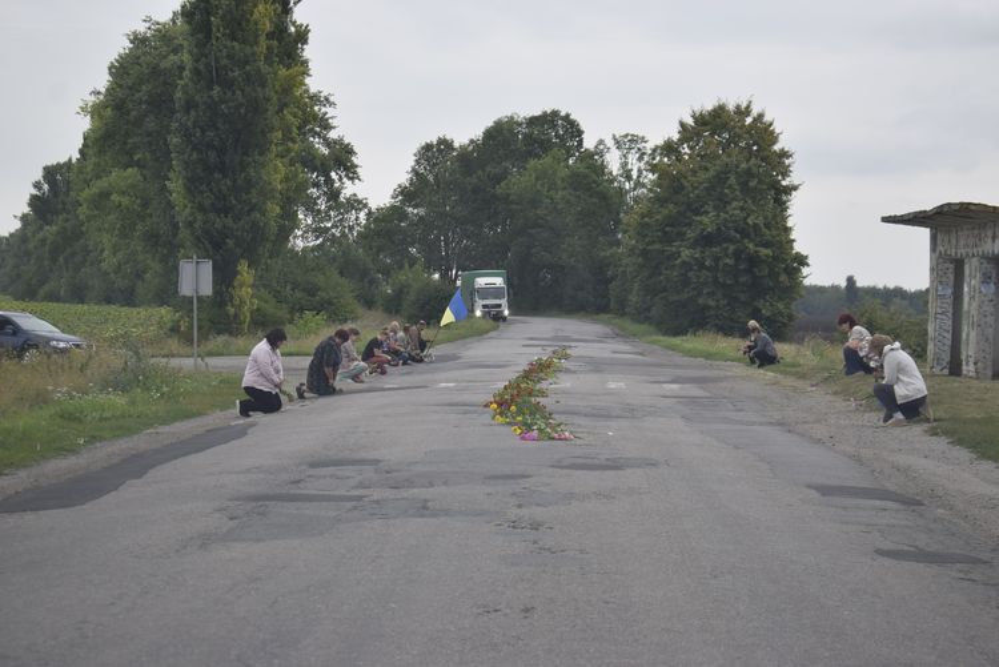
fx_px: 2291
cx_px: 500
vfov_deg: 16.6
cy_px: 334
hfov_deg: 24.6
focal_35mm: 82
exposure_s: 1/250
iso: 200
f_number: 5.6
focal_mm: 55
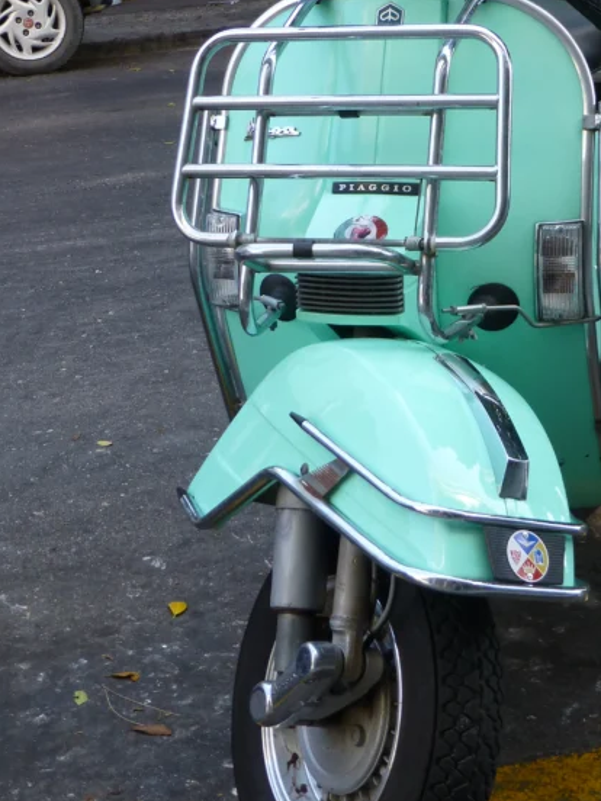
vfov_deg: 25.5
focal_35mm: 76
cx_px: 462
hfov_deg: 19.2
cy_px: 277
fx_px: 1759
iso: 100
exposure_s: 1/80
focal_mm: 7.4
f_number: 3.9
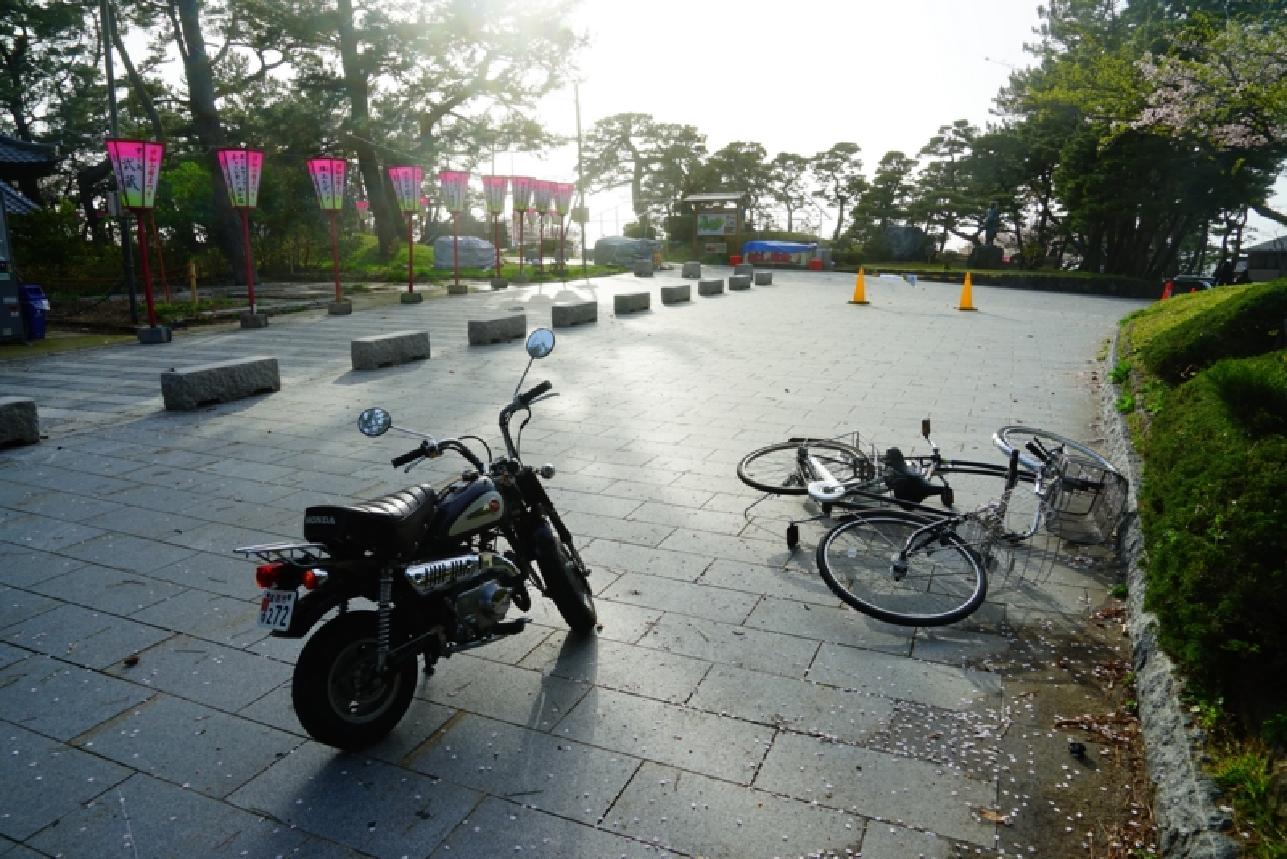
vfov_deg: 53.2
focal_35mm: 24
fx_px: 858
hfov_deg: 73.7
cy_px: 430
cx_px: 644
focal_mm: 24
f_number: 11
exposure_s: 1/125
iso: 100
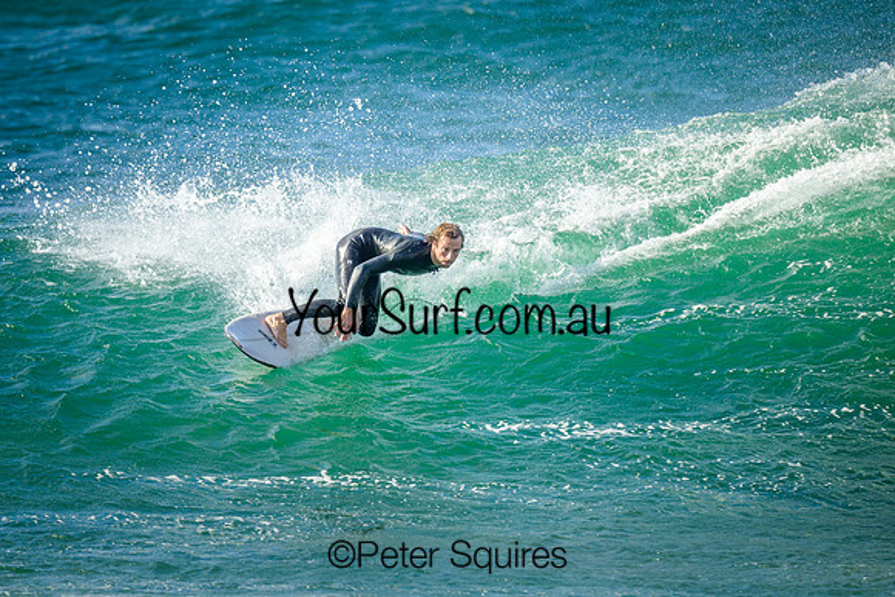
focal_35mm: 926
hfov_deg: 2.2
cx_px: 438
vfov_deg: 1.5
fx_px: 23032
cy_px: 251
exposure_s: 1/2000
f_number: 6.3
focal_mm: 800
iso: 450
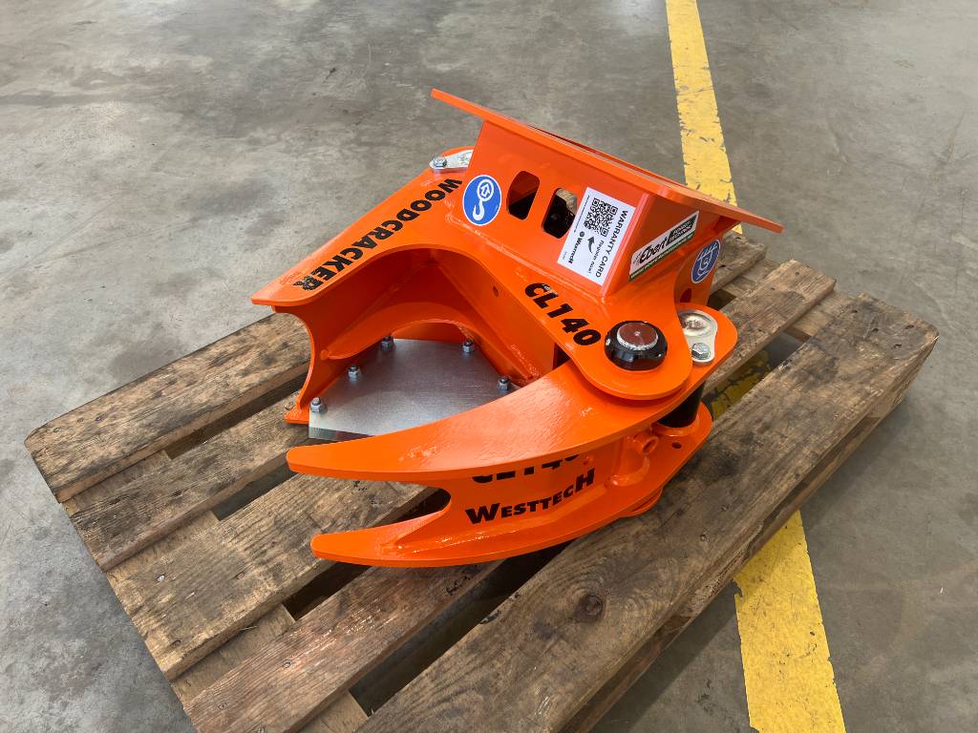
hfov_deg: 67.3
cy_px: 366
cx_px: 489
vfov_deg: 53.1
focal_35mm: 26
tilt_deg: -44.8
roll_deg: +0.8
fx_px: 735
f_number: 1.5
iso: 40
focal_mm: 5.7
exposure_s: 1/234
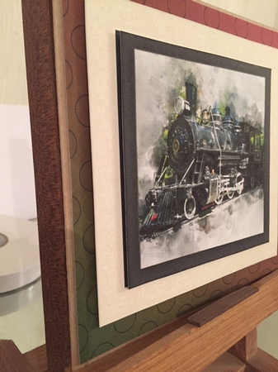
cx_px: 139
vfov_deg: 61.7
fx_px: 311
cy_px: 186
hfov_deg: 48.2
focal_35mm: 29
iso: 320
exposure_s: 1/17
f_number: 2.2
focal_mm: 4.15
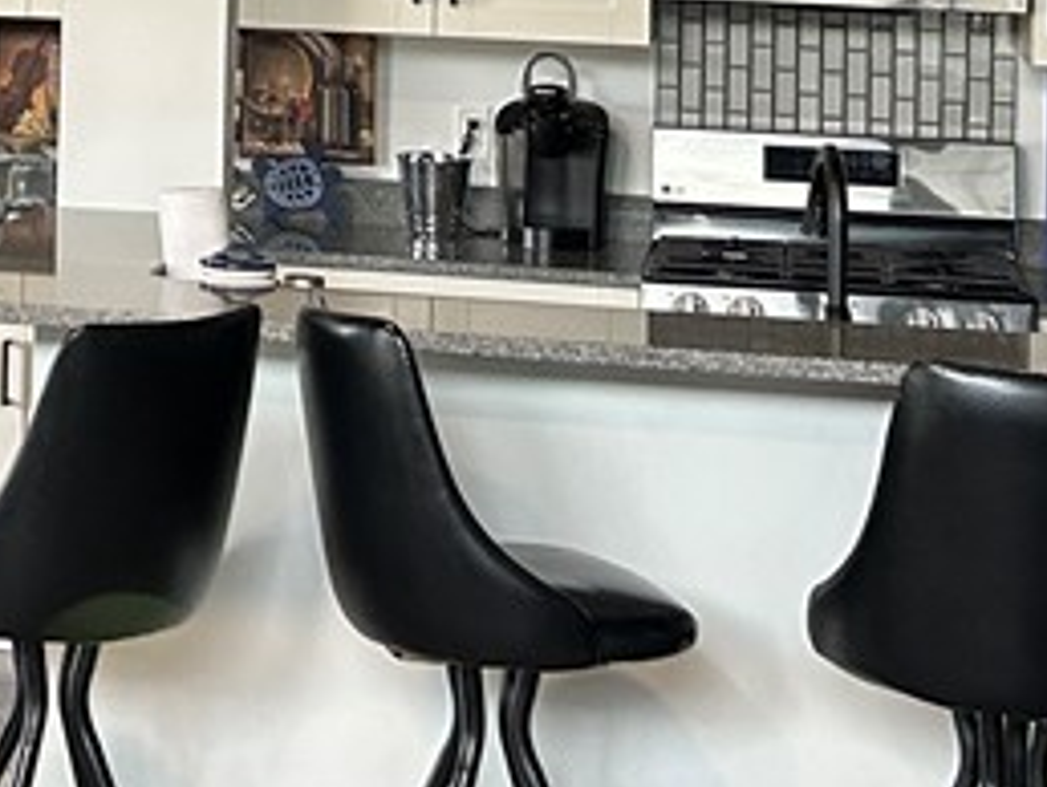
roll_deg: -1.1
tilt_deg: +0.5
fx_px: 3118
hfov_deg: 18.5
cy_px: -268
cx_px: -45
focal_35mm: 103
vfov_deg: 13.8
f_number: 1.5
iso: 200
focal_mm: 5.7
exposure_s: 1/60
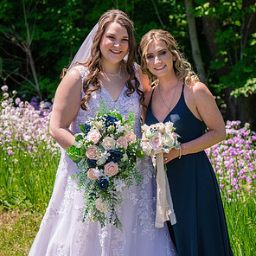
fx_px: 920
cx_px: 129
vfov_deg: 15.8
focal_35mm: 110
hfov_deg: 15.8
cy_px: 139
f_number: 5
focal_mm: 85
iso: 200
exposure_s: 1/800
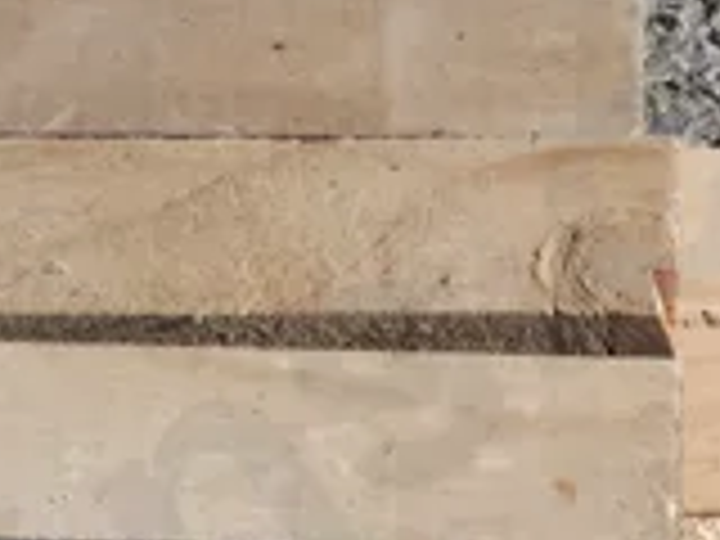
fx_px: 6677
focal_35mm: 321
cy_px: 1055
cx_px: -504
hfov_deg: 6.1
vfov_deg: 4.6
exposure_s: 1/250
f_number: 8
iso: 200
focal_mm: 25
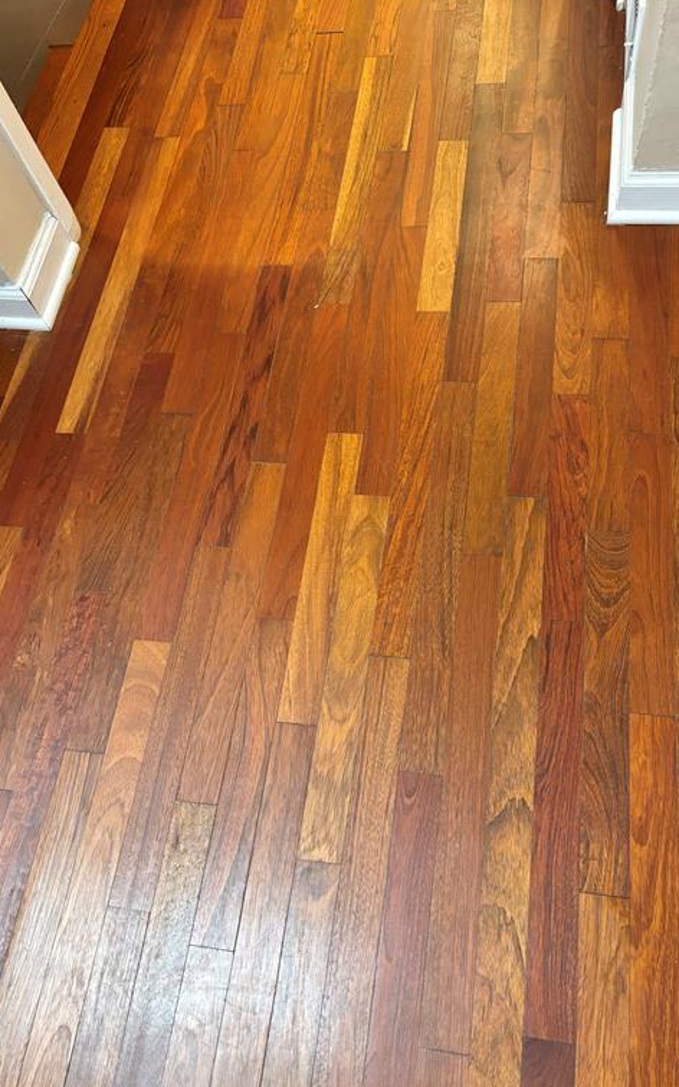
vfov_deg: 66.5
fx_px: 830
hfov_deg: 44.4
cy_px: 541
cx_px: 380
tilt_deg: -63.6
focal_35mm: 28
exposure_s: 1/60
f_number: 1.6
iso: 320
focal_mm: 5.96
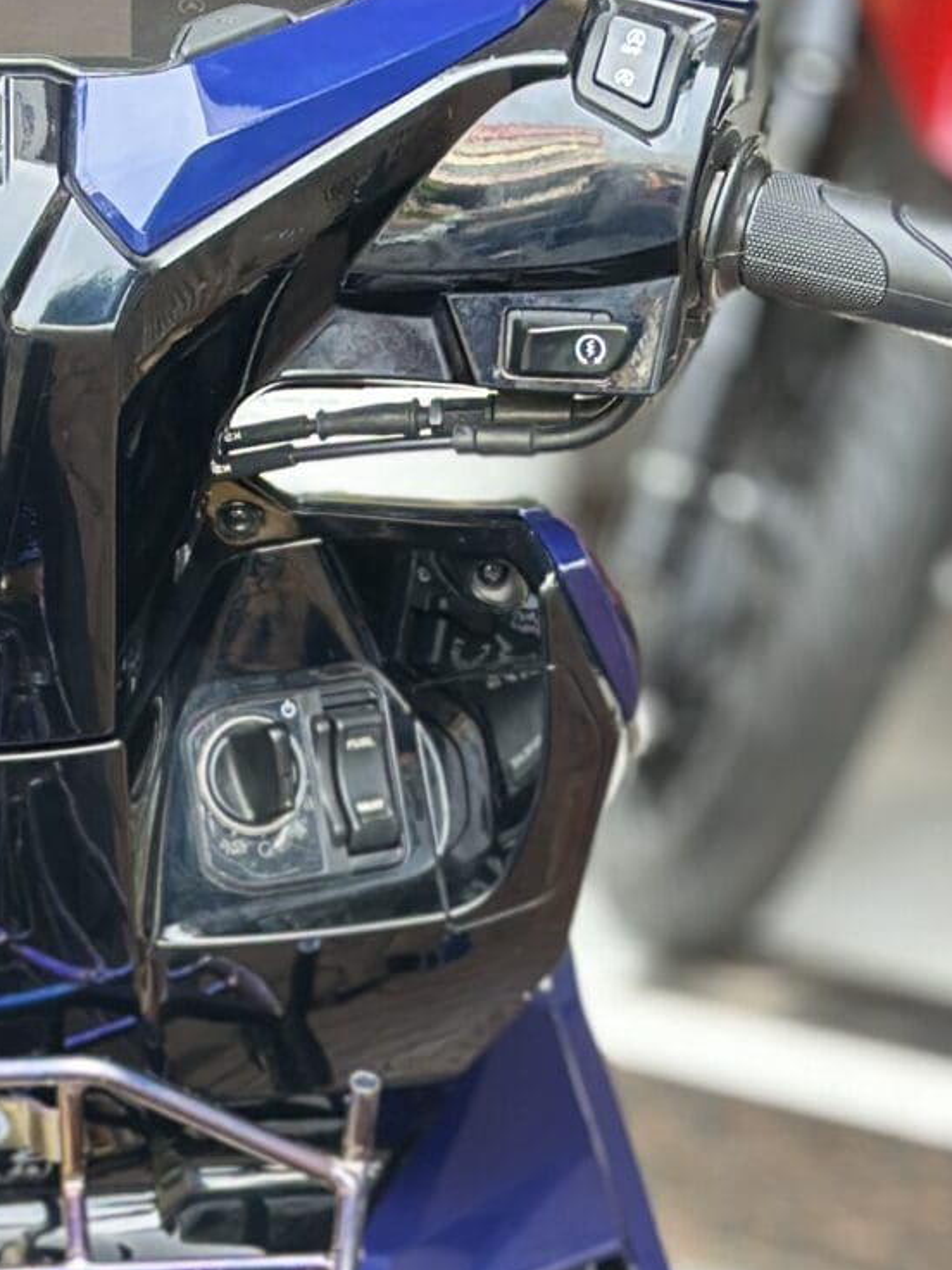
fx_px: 6124
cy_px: 1470
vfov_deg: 11.6
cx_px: -66
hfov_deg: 8.8
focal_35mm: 167
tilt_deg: -20.5
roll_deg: -0.7
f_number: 1.78
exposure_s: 1/101
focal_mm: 6.86
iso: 125
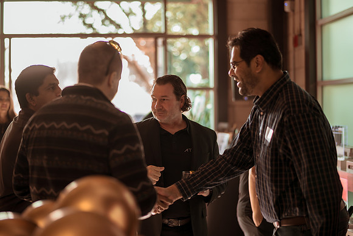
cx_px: 176
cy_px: 118
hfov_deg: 34.5
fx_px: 569
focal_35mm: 58
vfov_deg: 23.4
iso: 125
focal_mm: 58
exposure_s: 1/250
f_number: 1.4
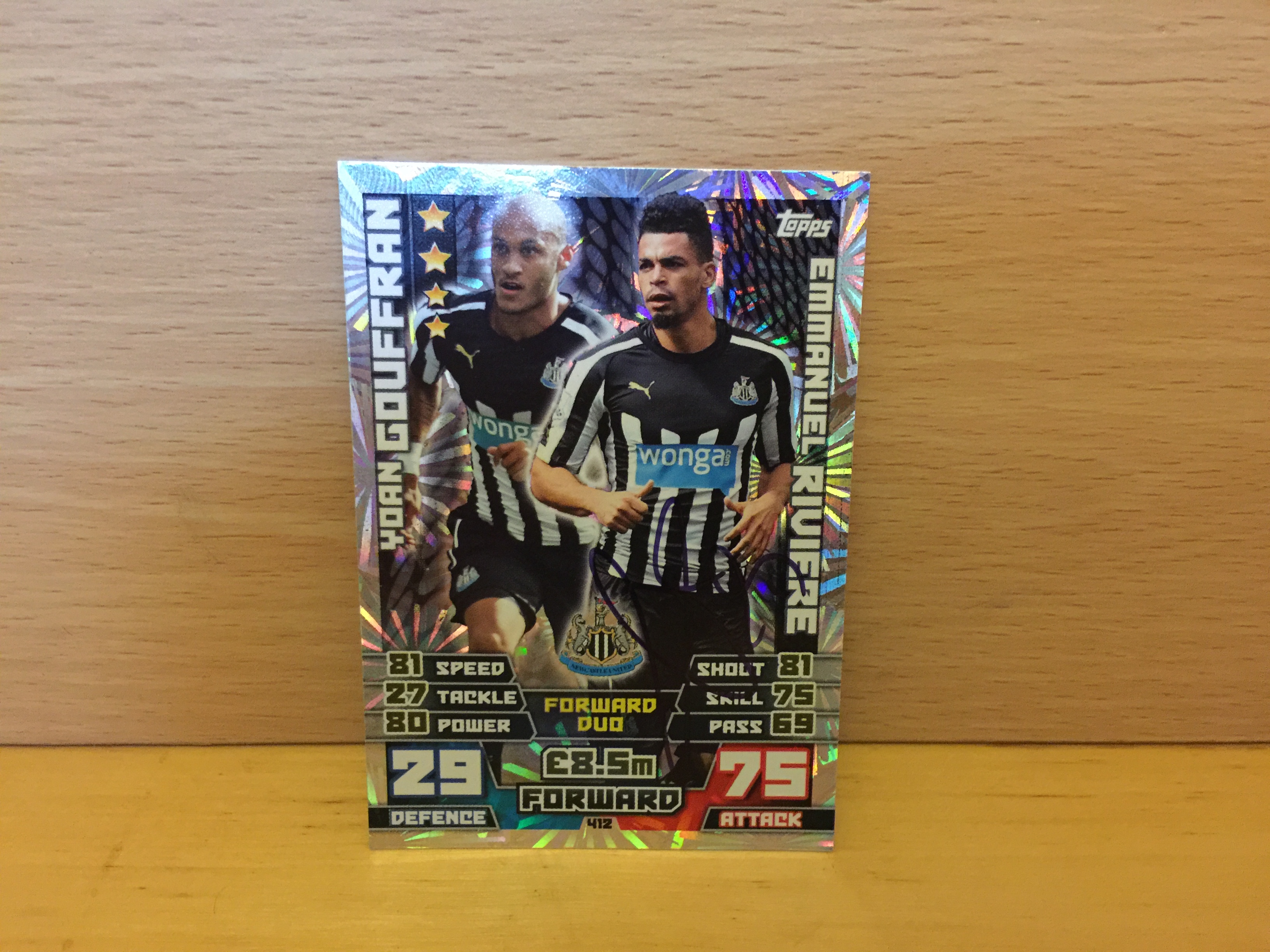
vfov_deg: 48.2
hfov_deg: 61.7
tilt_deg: -25.6
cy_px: 476
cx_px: 635
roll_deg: -1.0
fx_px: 1064
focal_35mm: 29
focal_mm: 4.15
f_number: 2.2
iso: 160
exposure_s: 1/4
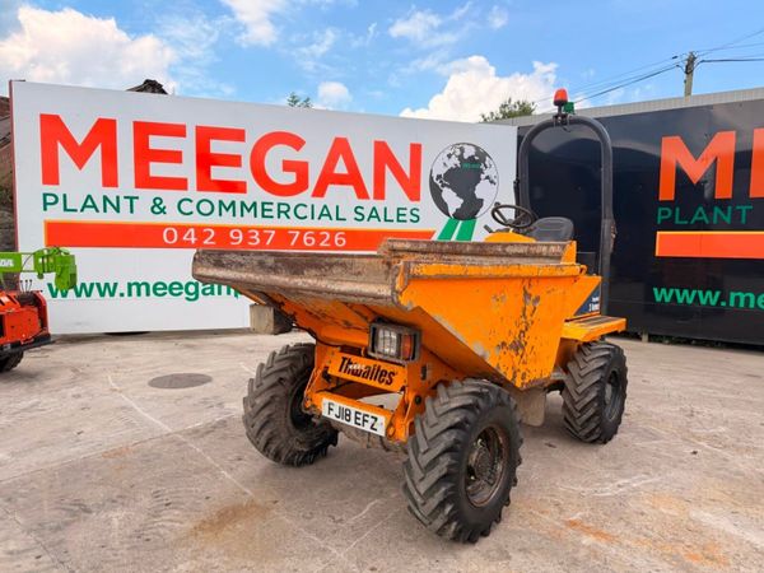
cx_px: 382
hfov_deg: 71.6
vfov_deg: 56.8
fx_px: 530
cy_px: 286
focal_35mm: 24
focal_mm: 6.76
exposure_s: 1/1727
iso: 100
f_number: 1.78
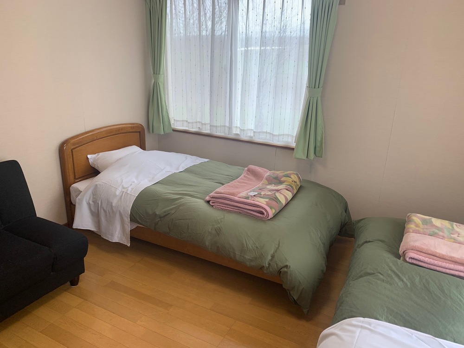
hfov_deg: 67.3
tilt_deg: -19.0
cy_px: 174
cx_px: 232
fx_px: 349
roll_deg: -1.2
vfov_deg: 53.1
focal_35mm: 26
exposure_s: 1/157
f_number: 1.8
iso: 25
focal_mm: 4.25
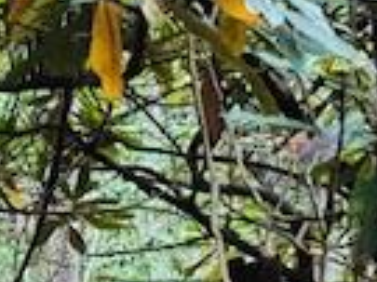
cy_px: 274
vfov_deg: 6.5
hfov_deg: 8.4
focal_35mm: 228
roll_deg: +5.0
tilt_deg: +5.0
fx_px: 2481
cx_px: -290
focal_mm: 6.76
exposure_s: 1/60
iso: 200
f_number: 1.78
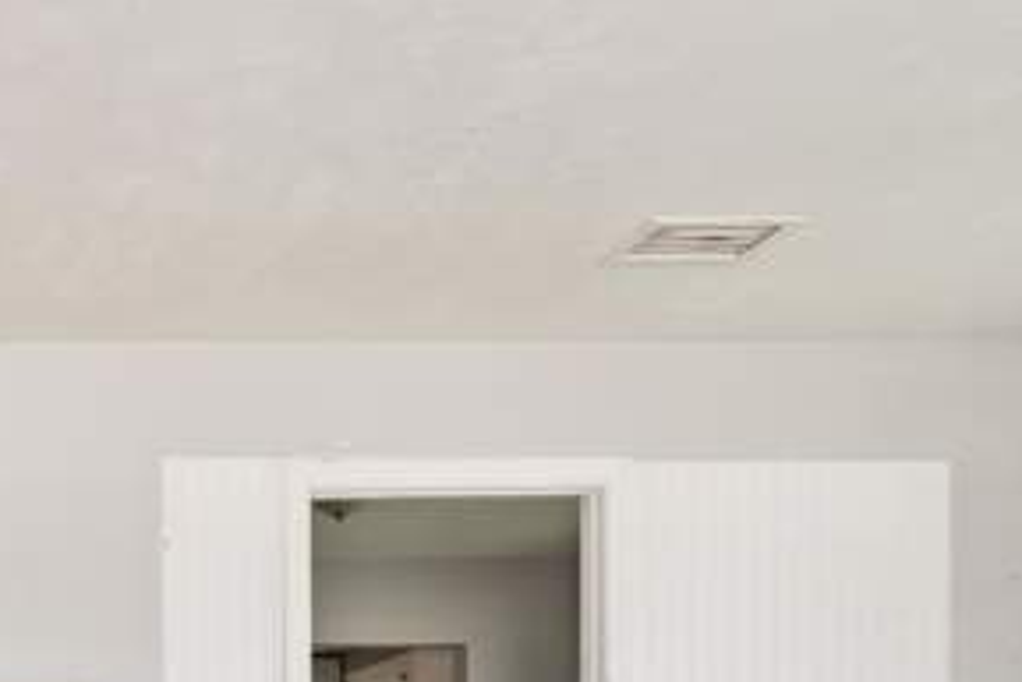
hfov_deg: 34.2
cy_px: 815
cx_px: -187
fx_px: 1335
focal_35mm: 47
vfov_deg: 25.7
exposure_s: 1/20
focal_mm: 17
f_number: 10
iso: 250
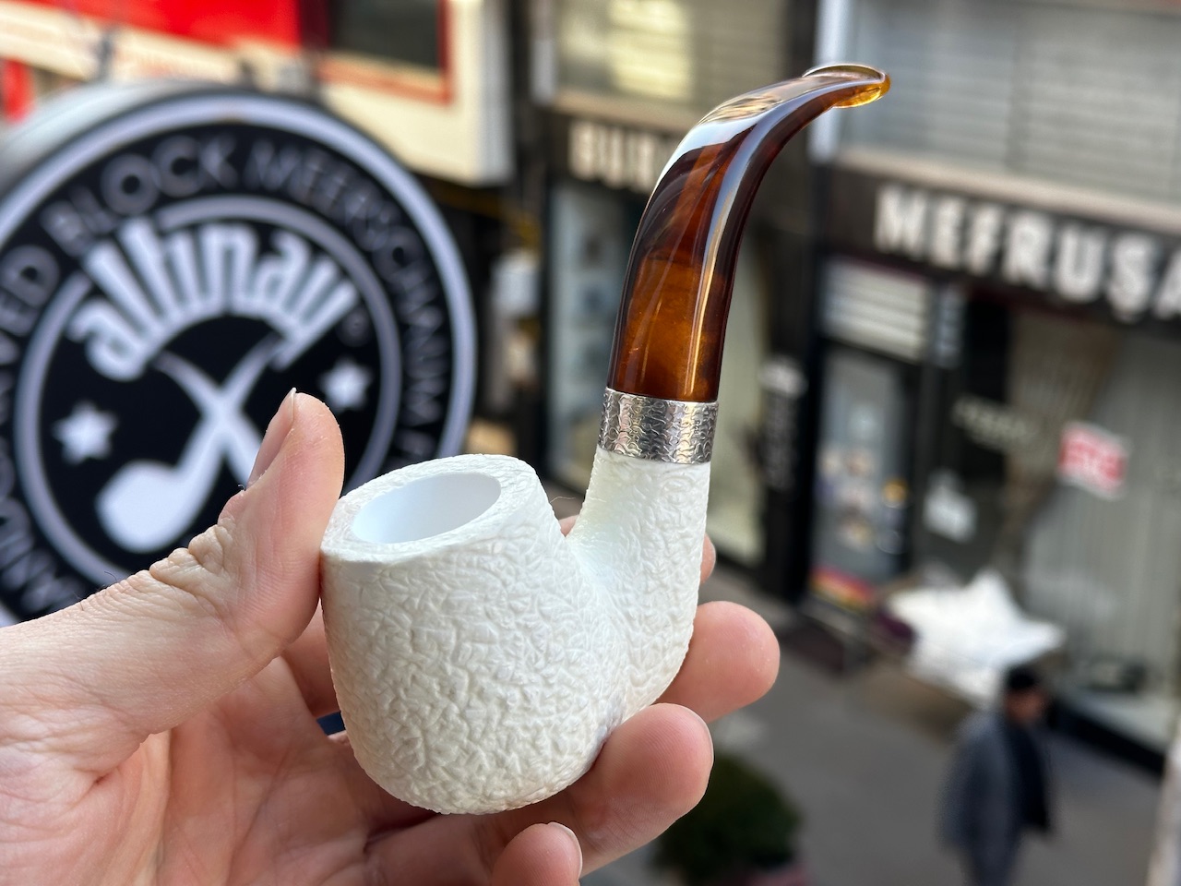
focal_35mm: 48
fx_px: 1638
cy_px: 443
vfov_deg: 30.3
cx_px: 590
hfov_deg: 39.7
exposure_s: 1/229
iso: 64
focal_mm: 6.86
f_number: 1.78
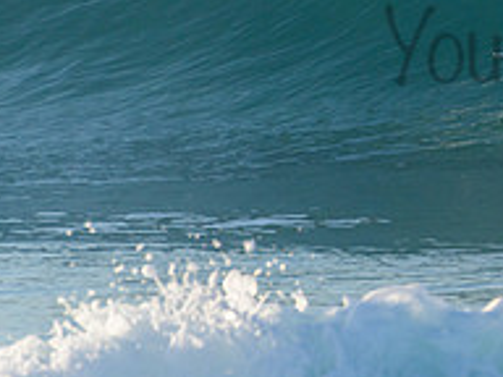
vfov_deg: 1.0
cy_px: 22
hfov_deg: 1.4
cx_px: 655
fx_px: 21142
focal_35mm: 1455
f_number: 5.6
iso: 400
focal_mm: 500
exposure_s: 1/2000
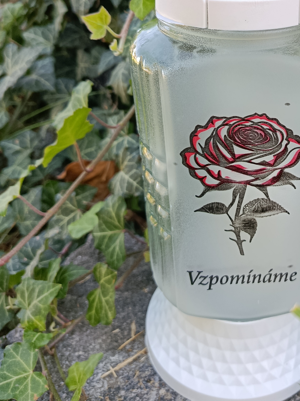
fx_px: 485
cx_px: 250
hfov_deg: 33.1
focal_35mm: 42
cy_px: 119
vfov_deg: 43.8
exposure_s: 1/100
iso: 120
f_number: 1.7
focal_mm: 5.24
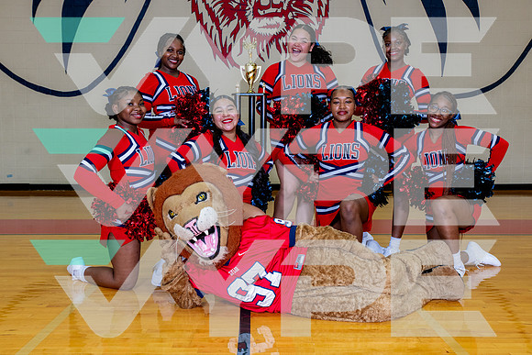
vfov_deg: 34.6
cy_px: 178
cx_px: 266
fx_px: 569
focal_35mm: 39
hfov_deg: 50.1
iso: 800
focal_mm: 38
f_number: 7.1
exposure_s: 1/125
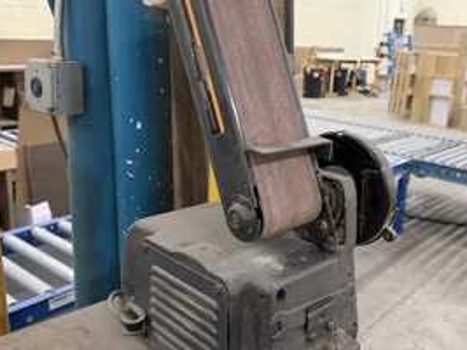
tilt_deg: -10.6
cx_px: 275
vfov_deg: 39.6
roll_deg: -2.3
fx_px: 485
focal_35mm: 36
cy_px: 164
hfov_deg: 51.1
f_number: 1.78
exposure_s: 1/60
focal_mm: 6.76
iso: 250
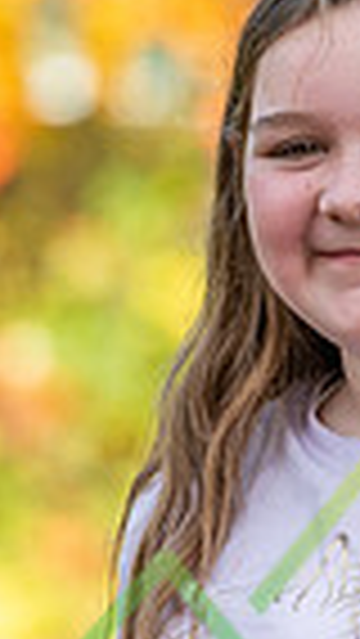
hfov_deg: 1.8
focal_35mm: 662
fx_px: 11221
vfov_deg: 3.3
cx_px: 380
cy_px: 693
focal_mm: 200
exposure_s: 1/160
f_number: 6.3
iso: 100
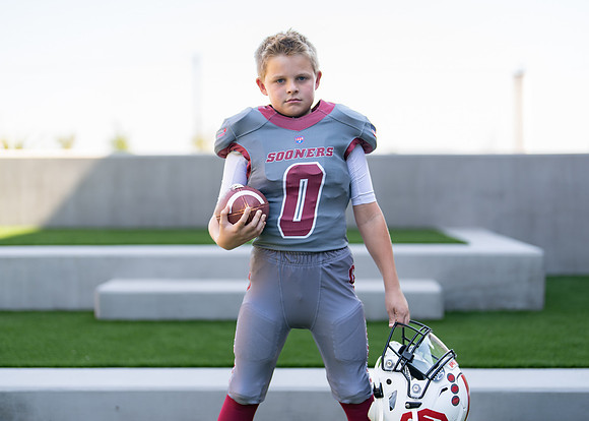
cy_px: 191
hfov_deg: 33.7
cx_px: 299
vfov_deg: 24.4
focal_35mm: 58
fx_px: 973
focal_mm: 50
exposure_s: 1/1600
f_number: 1.2
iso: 100
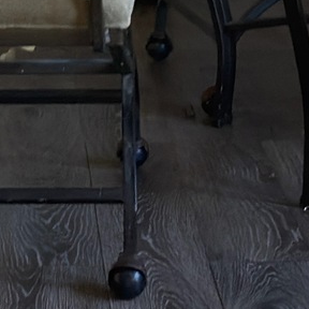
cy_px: -235
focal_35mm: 226
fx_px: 2282
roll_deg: -0.6
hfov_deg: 7.7
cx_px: 86
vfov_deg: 7.5
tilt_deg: -6.0
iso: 250
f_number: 1.78
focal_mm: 6.76
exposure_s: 1/40
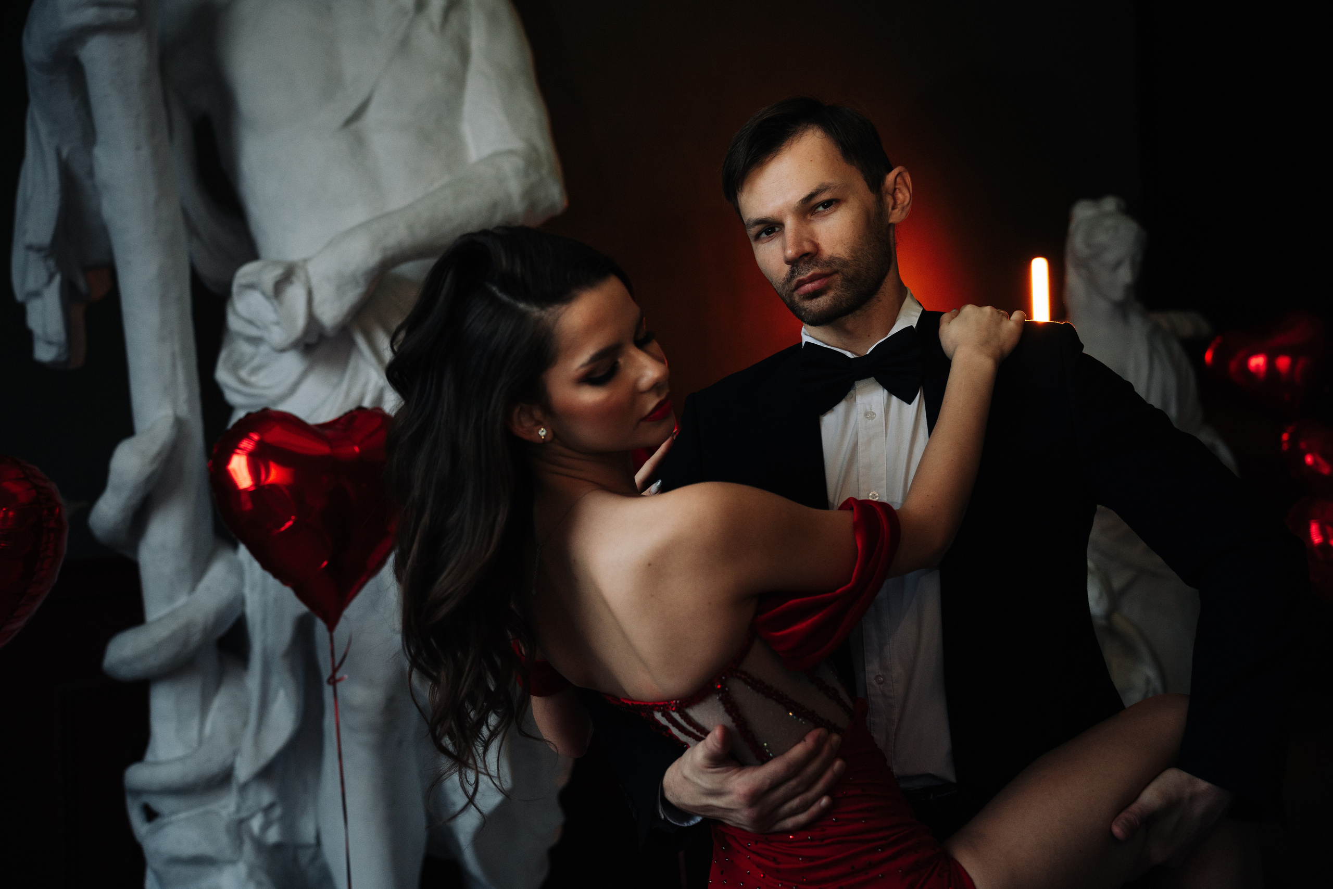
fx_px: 1407
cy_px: 444
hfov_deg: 50.7
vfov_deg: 35.1
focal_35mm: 38
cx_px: 666
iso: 800
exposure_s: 1/250
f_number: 2.8
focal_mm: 38
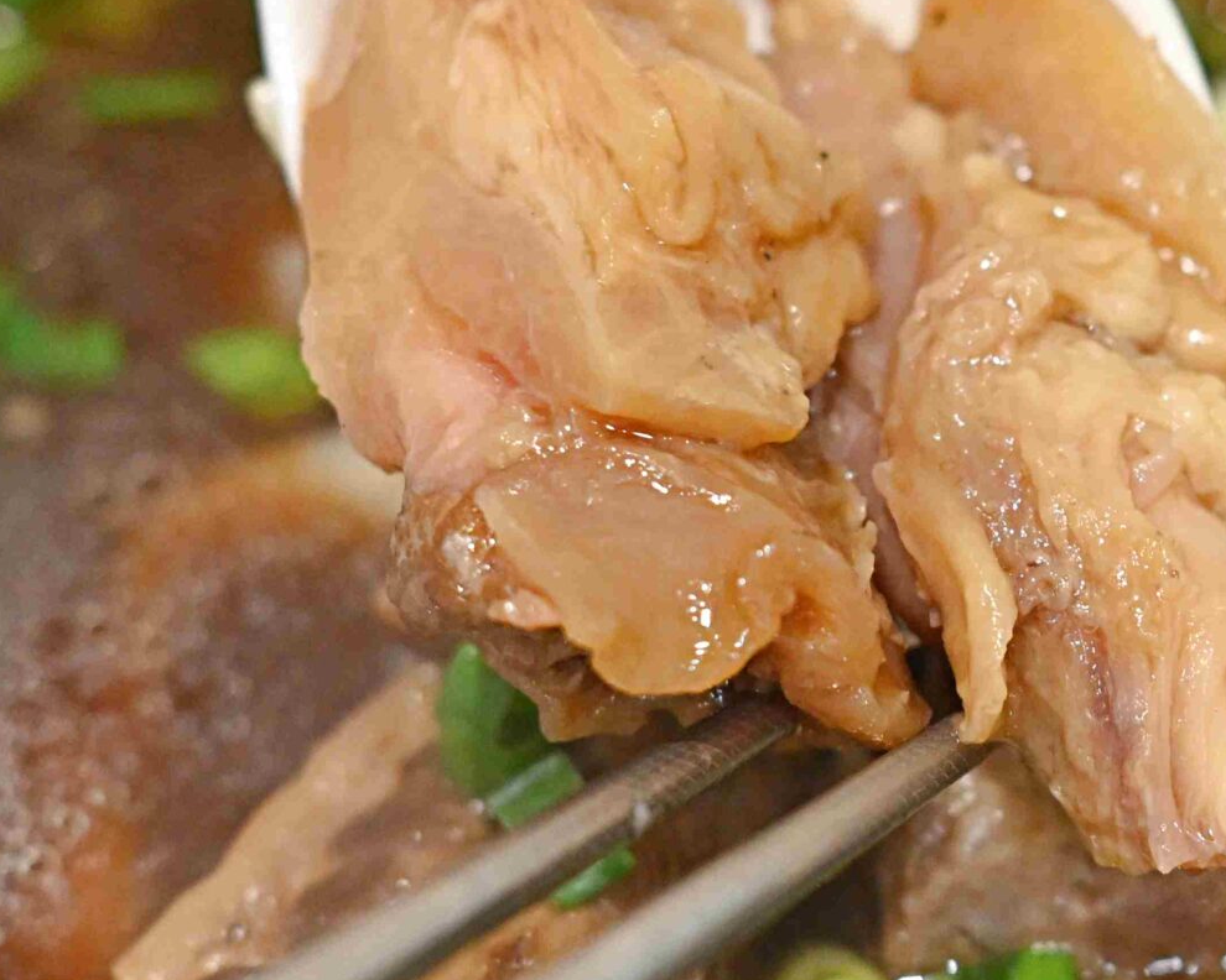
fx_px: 6604
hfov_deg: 10.5
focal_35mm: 182
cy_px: 397
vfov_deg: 8.5
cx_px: 1178
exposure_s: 1/200
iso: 1600
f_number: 2.8
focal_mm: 50
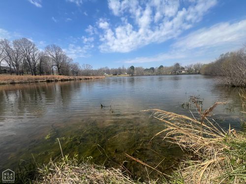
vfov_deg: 89.9
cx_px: 123
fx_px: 92
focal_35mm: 13
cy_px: 92
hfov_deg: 106.2
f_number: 1.8
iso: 32
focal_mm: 1.57
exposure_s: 1/1575
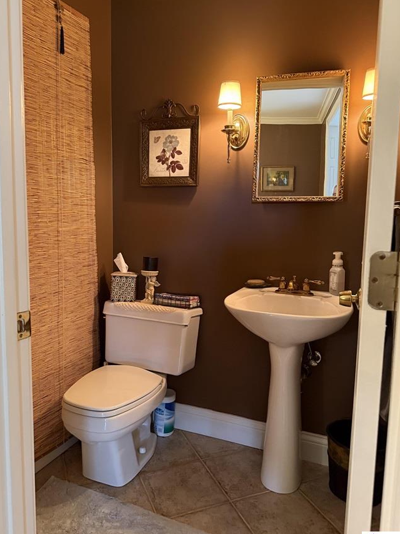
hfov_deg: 51.3
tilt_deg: -5.9
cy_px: 256
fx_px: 416
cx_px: 187
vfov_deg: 65.3
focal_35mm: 27
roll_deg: -1.1
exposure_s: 1/40
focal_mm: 6.76
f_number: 1.78
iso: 640
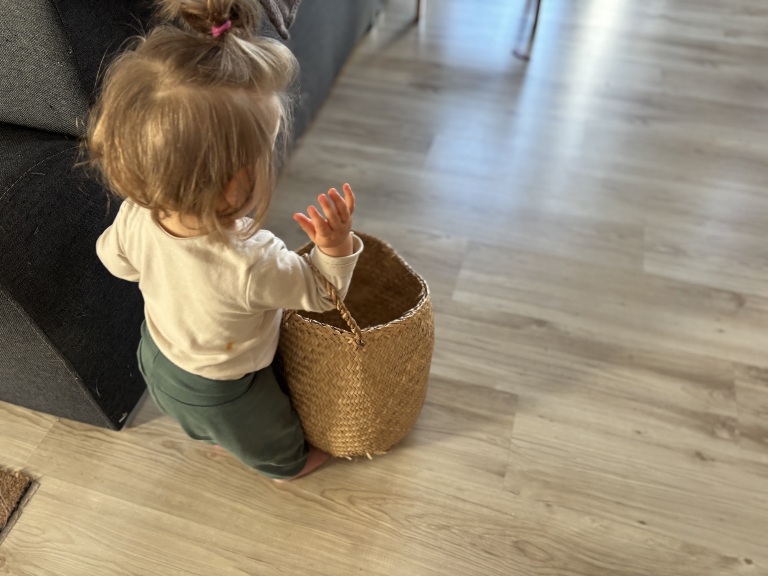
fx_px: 577
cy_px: 288
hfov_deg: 67.3
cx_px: 384
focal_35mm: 26
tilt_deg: -49.1
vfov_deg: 53.1
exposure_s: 1/60
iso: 160
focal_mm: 5.96
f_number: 1.6
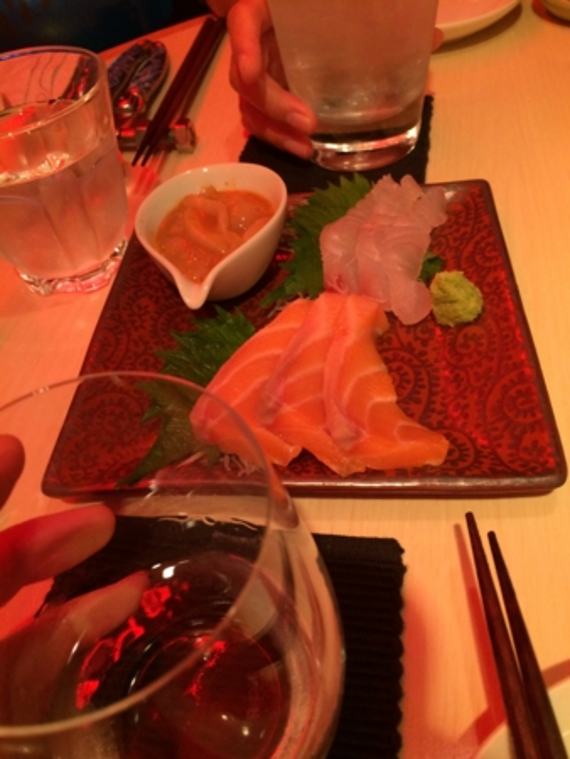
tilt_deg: -47.8
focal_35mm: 29
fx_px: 636
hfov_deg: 48.3
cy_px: 380
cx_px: 285
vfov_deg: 61.6
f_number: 2.2
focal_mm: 4.15
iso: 250
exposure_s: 1/33
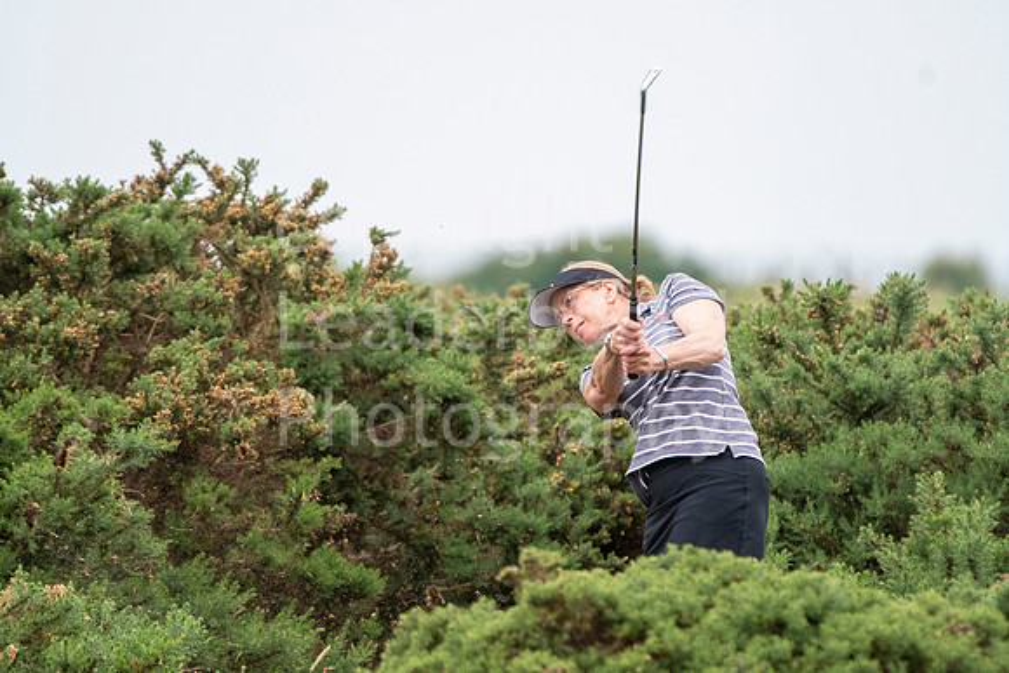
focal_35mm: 585
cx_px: 504
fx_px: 16399
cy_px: 336
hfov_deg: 3.5
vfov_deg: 2.4
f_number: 5.6
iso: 1600
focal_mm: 390
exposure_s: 1/1000
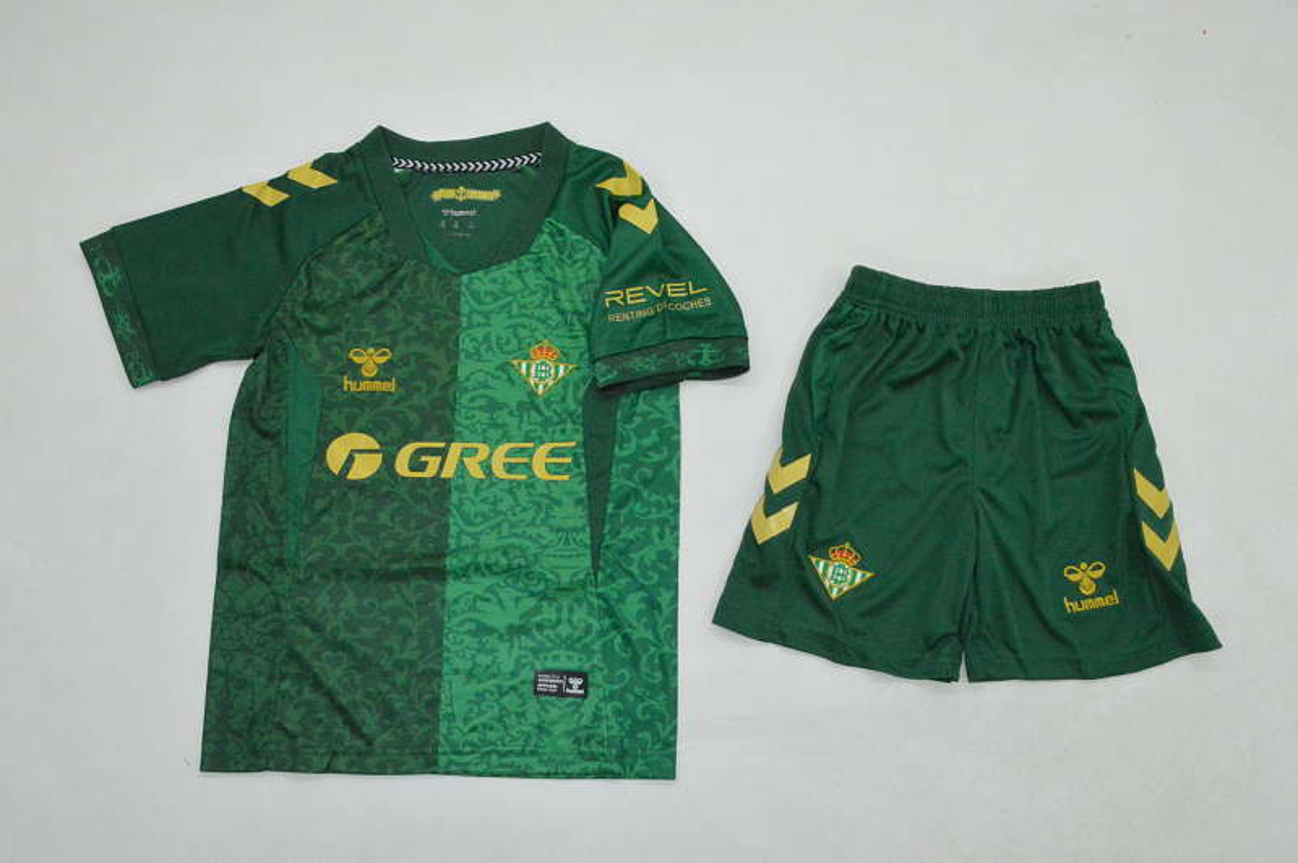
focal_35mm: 33
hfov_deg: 57.3
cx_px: 649
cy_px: 432
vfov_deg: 39.9
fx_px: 1189
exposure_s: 1/200
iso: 6400
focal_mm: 22
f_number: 25
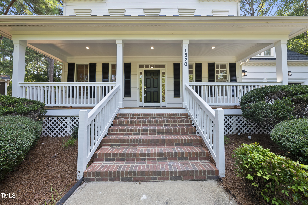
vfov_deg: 90.1
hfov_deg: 112.6
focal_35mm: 12
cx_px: 154
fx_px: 103
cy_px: 102
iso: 400
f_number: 7.1
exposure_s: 1/25
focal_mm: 12
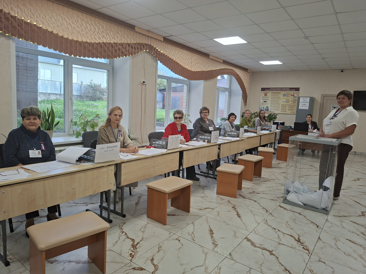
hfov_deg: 73.9
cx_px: 183
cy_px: 137
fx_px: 243
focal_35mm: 23
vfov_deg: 58.9
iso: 125
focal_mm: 5.54
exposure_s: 1/100
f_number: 1.8
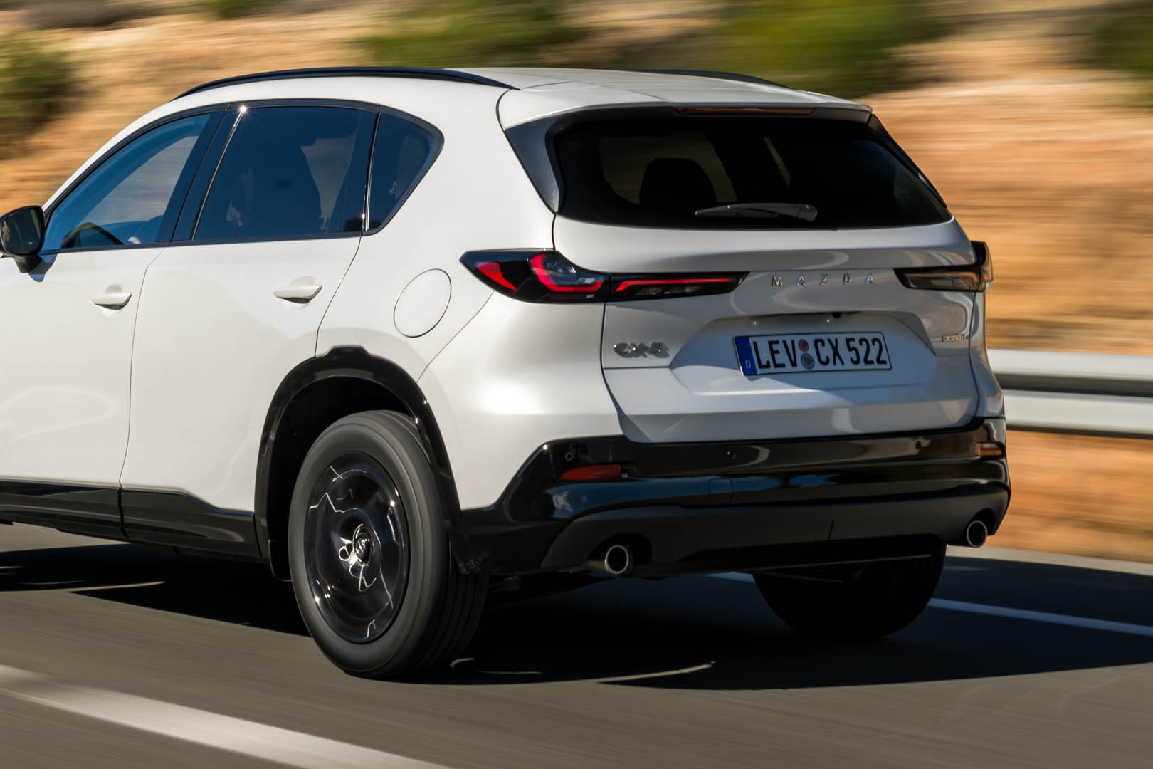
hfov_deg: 18.3
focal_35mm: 110
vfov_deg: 12.4
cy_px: 103
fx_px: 3523
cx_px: 150
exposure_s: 1/25
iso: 40
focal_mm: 55
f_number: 18
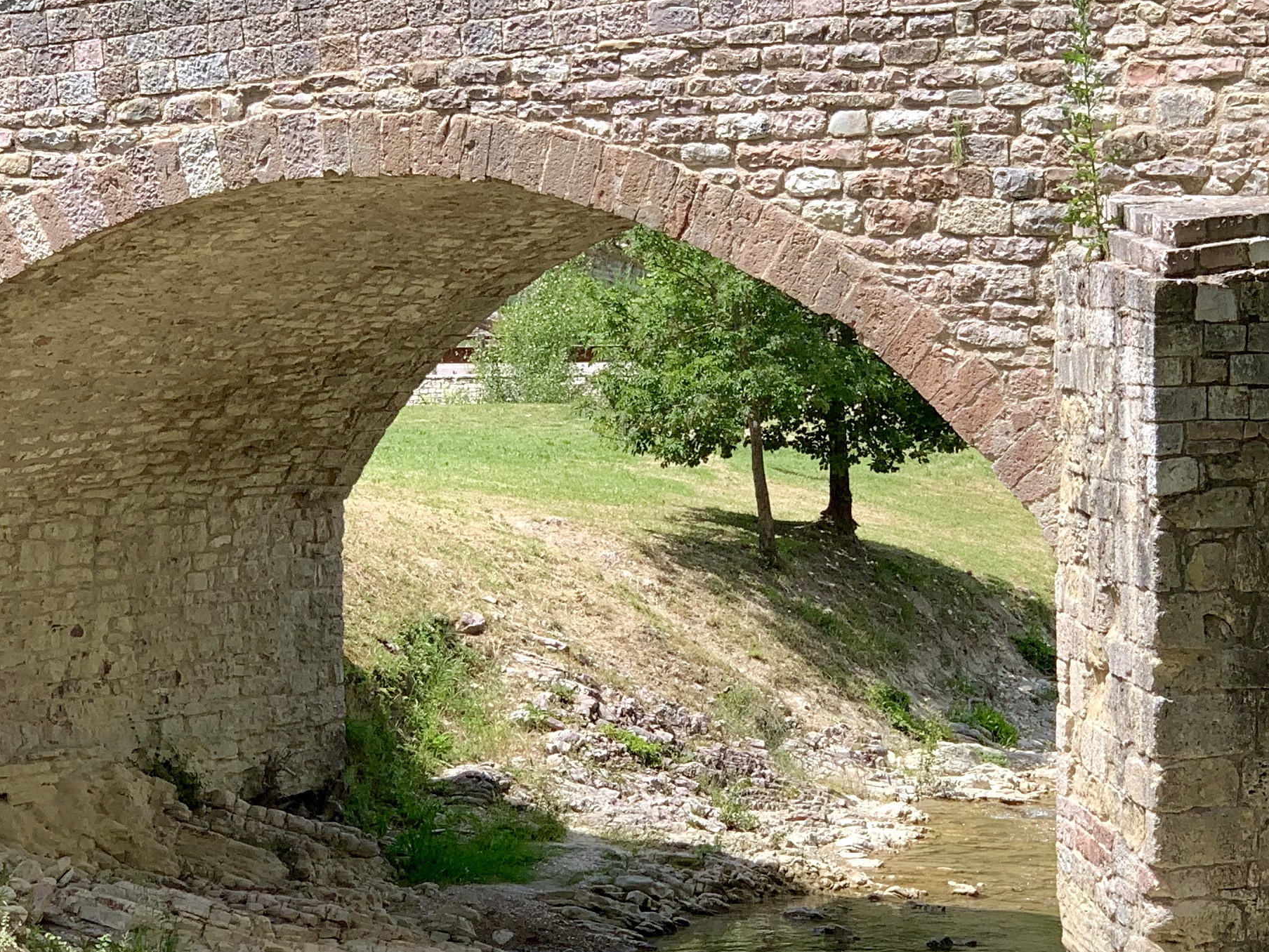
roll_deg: +0.1
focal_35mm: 116
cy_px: 406
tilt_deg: -1.6
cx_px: 729
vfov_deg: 12.8
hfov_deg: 17.0
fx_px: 4253
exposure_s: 1/448
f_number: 2.4
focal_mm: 6
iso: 16
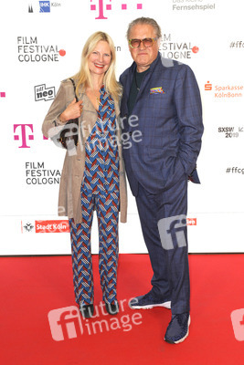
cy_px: 182
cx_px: 122
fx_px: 427
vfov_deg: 46.4
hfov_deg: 31.9
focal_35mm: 42
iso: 1600
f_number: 7.1
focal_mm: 42
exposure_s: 1/200
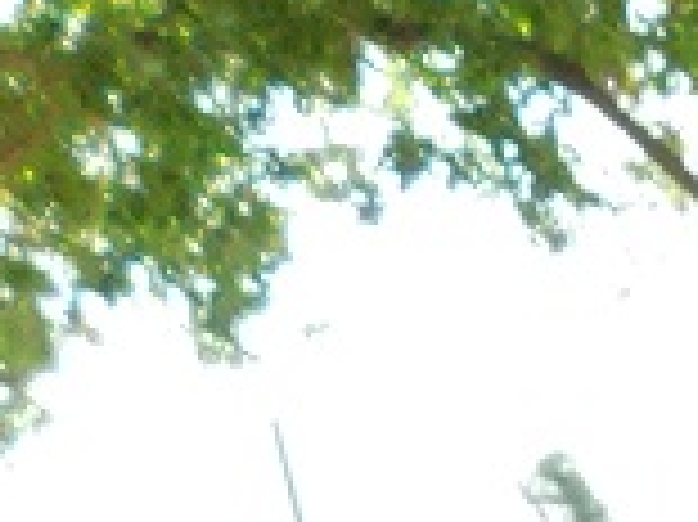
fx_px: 2760
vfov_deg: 9.3
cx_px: 1806
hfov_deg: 11.3
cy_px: 1372
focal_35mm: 137
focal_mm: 4
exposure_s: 1/200
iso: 125
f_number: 3
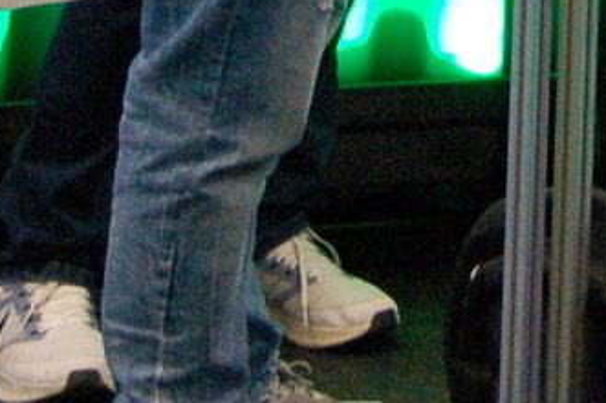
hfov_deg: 8.1
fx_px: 4120
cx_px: 1144
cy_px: -665
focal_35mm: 245
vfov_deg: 5.4
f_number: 4
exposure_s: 1/125
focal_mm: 27
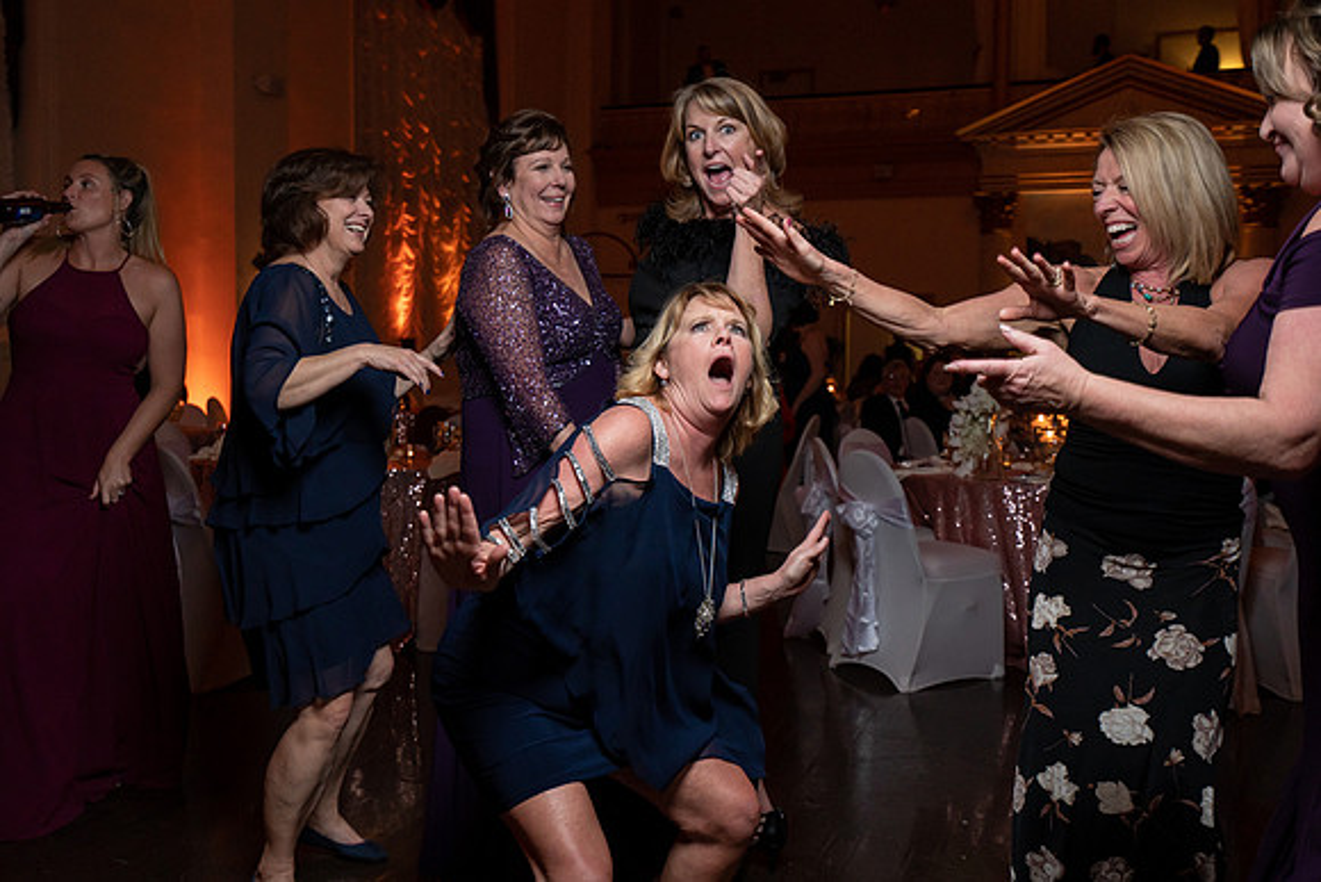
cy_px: 441
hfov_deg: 54.4
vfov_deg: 37.9
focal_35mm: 35
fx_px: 1285
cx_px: 660
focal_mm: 35
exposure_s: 1/200
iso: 2000
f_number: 4
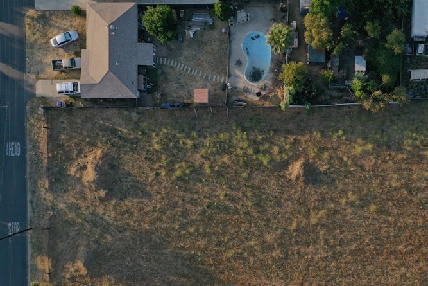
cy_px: 198
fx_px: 511
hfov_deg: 44.5
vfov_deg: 30.9
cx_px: 297
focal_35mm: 43
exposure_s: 1/80
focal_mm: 10.26
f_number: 4
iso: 100
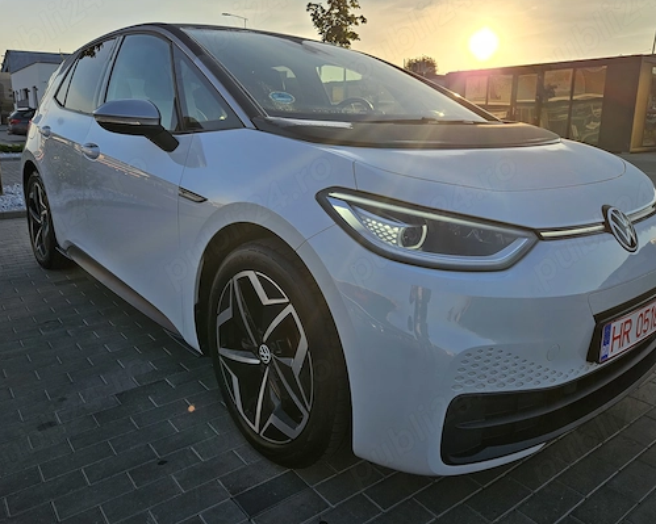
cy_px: 234
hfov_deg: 64.1
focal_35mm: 27
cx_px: 339
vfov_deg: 53.1
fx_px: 524
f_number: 1.8
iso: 25
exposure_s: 1/1123
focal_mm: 5.4
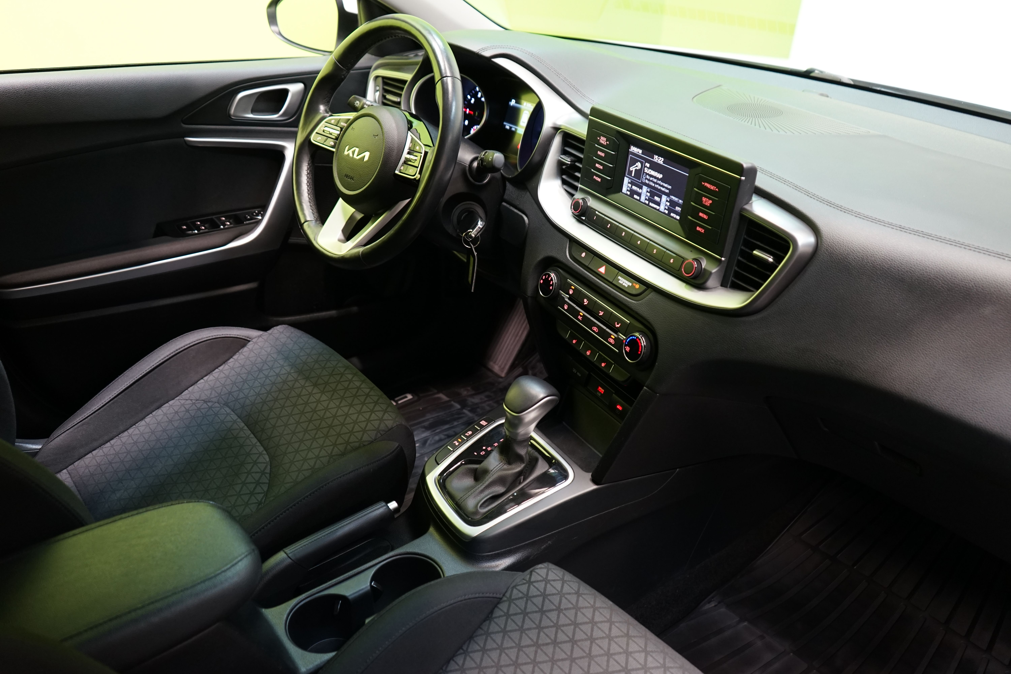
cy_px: 337
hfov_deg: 65.5
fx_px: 786
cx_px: 506
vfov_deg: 46.4
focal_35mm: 28
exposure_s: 1/30
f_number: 3.5
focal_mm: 28
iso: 1250
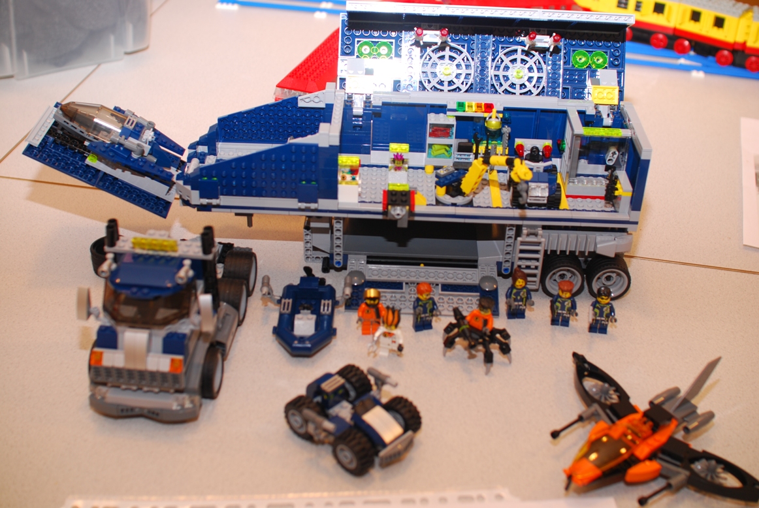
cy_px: 254
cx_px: 380
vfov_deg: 29.9
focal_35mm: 45
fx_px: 950
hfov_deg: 43.6
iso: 110
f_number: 4
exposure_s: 1/30
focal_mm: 30
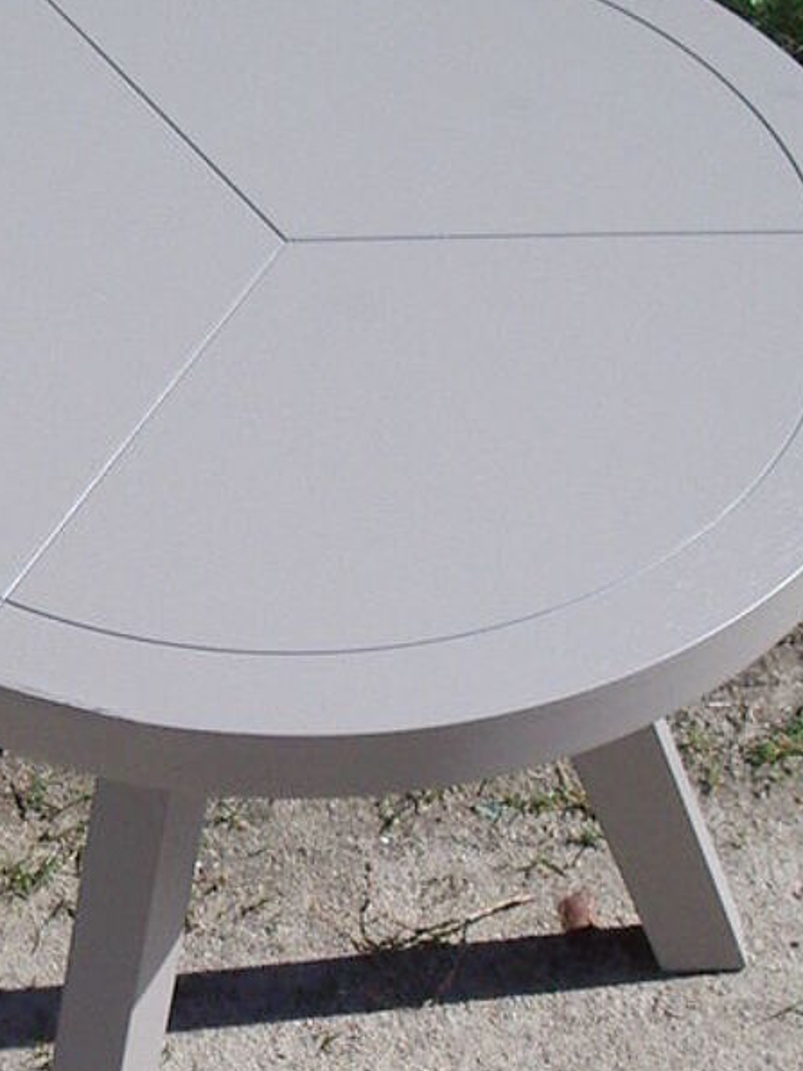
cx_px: 257
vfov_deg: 23.0
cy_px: 639
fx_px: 2629
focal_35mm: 85
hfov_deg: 17.3
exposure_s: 1/800
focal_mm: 5.8
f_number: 4.8
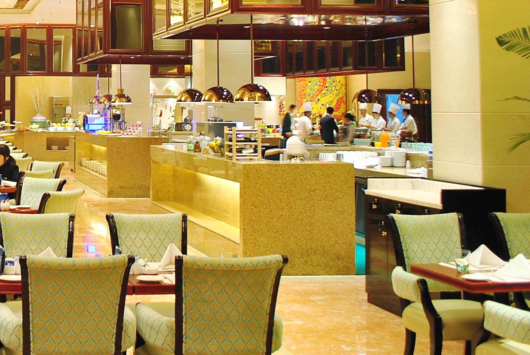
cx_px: -30
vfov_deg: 20.5
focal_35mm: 65
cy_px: 26
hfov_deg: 28.5
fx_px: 958
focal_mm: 18
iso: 100
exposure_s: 1/4
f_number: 3.5
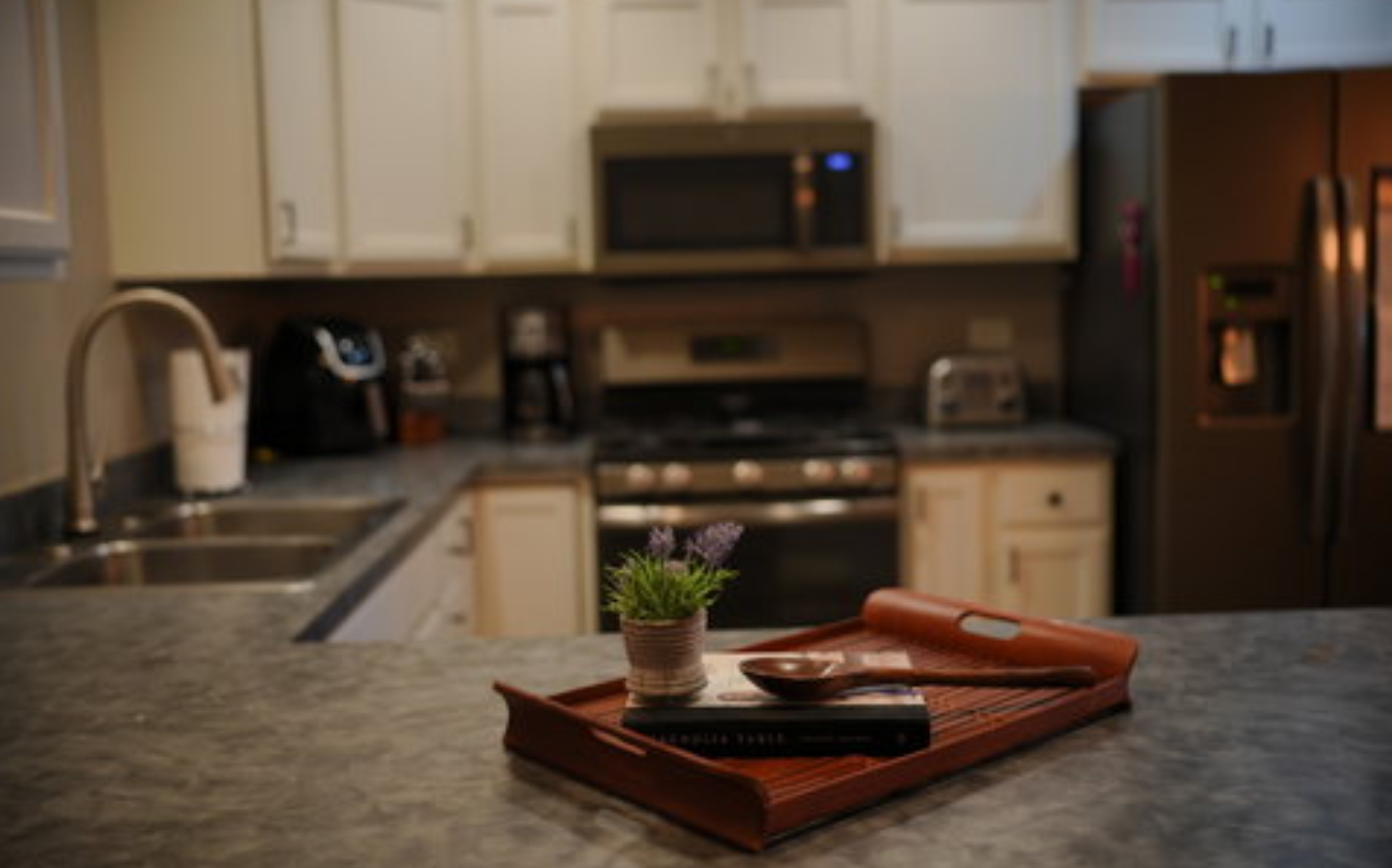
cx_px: 693
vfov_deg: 35.3
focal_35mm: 36
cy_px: 430
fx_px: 1365
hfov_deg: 54.0
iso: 400
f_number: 2
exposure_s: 1/200
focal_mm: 35
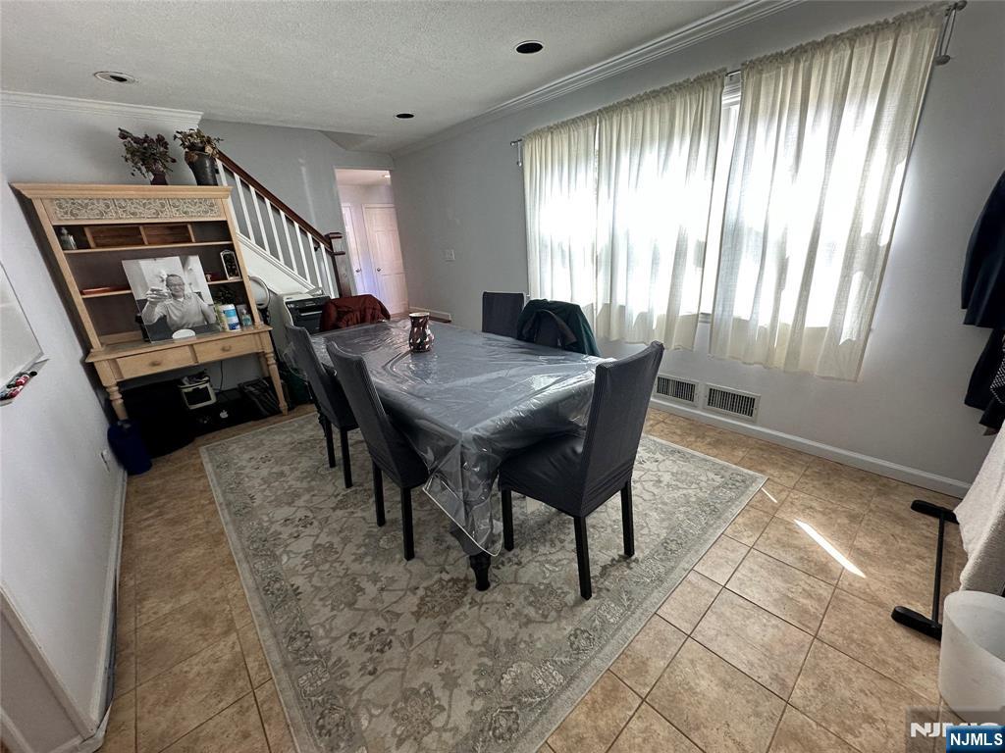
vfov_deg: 85.7
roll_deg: +2.2
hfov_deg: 102.1
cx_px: 502
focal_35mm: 14
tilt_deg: -16.9
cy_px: 376
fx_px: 406
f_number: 2.2
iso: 125
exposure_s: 1/120
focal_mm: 2.22
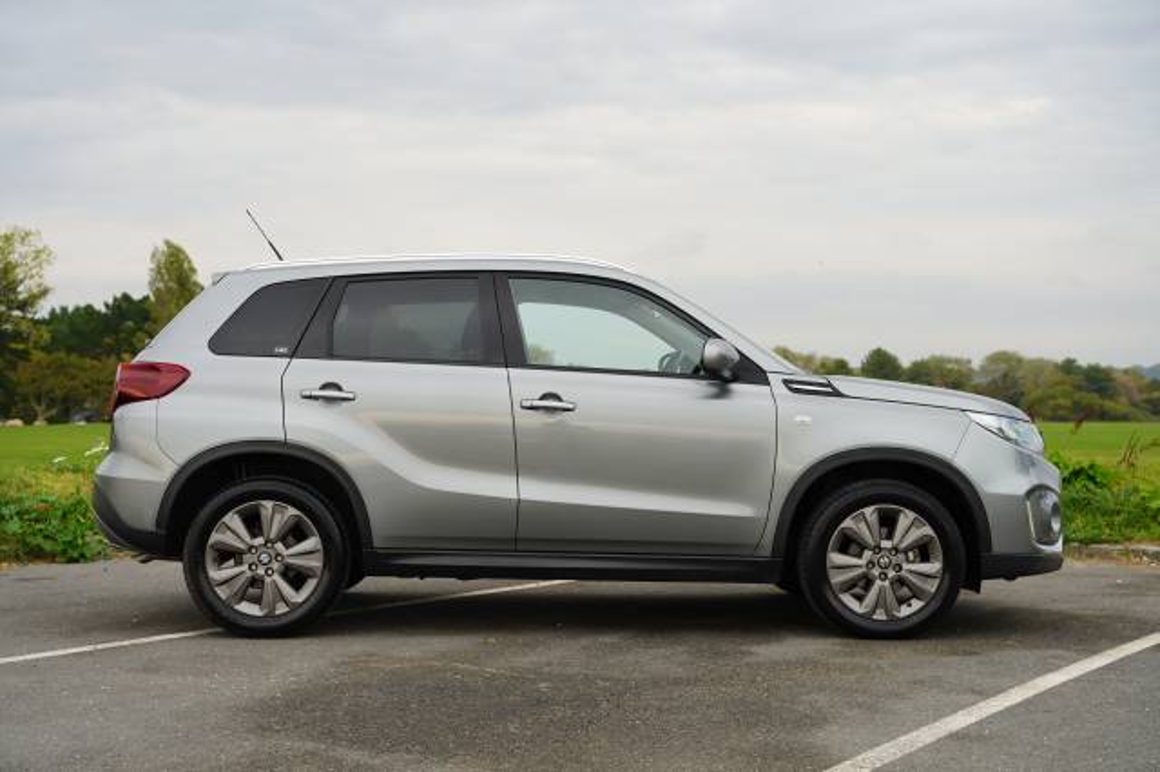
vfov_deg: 26.6
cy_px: 386
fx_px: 1633
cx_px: 580
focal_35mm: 51
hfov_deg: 39.1
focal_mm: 50.7
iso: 100
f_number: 4.5
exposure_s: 1/80
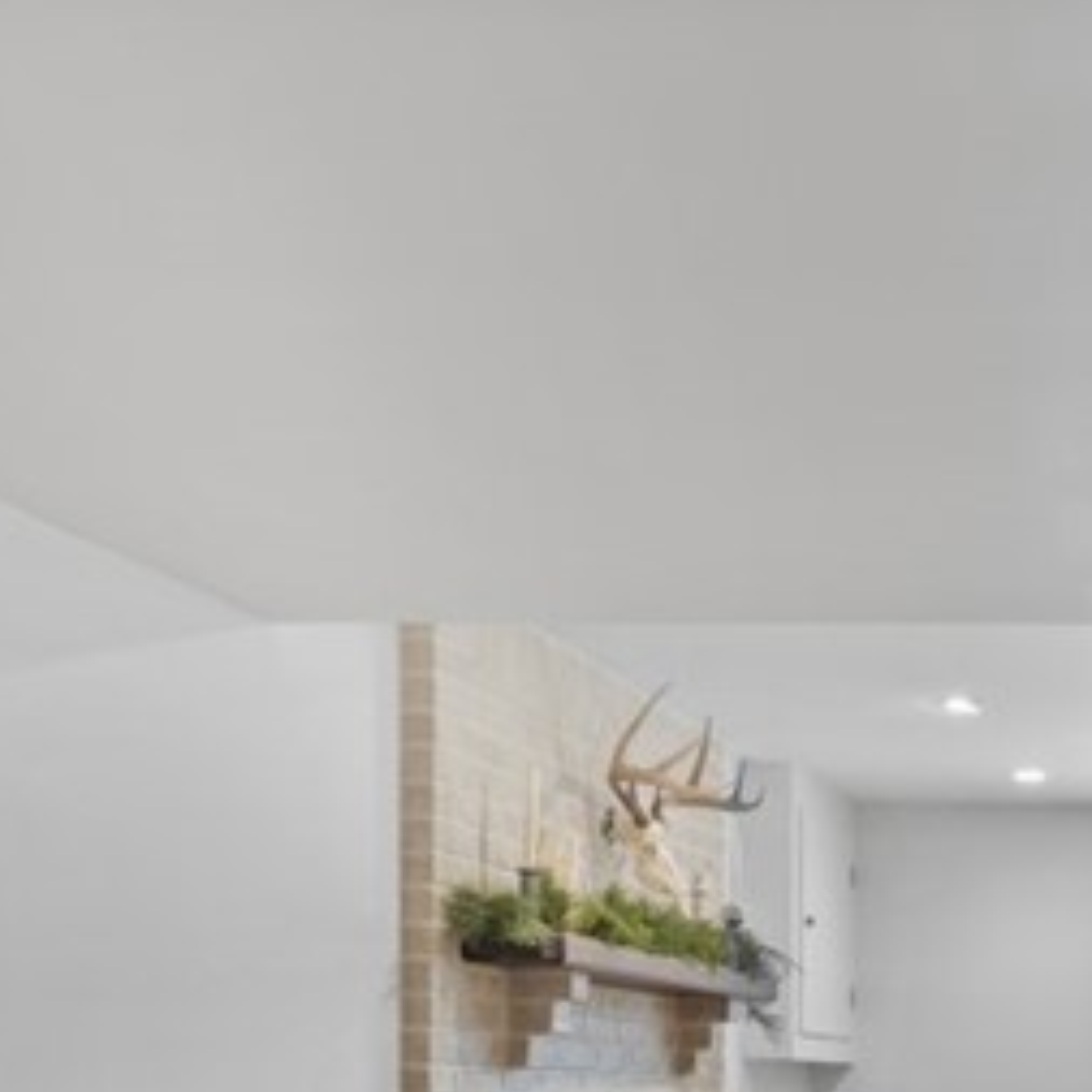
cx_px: 1316
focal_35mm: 51
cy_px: 1105
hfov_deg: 28.8
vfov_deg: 30.9
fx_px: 1820
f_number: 8
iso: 400
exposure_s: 2
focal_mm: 14
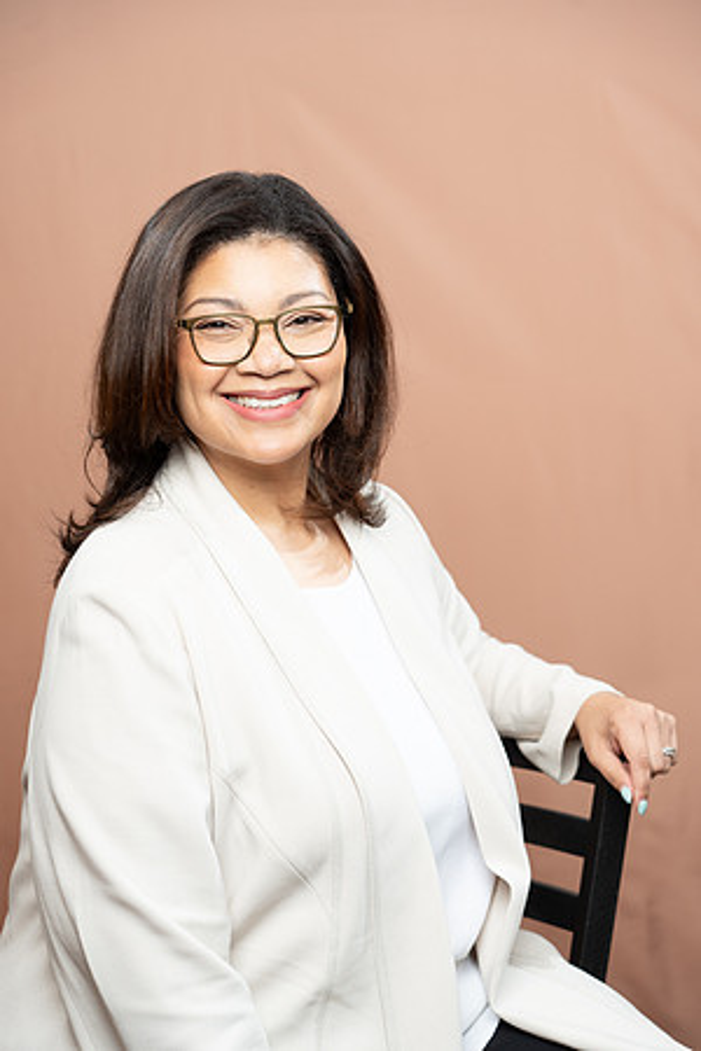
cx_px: 350
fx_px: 2044
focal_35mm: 70
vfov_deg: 28.8
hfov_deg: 19.5
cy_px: 526
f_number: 4
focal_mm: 70
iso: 320
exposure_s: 1/160
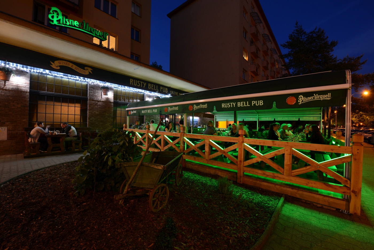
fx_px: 145
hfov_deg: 104.2
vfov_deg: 81.2
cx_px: 187
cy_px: 125
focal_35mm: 14
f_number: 8
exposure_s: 1/1.3
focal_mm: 14
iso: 800
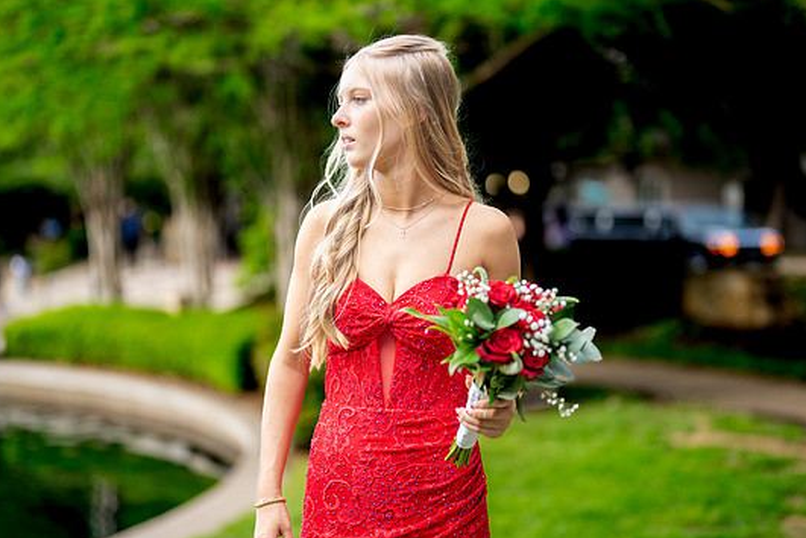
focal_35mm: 68
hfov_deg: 29.7
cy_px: 270
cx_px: 385
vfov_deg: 20.0
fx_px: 1522
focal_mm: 50
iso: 160
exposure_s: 1/800
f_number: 1.2
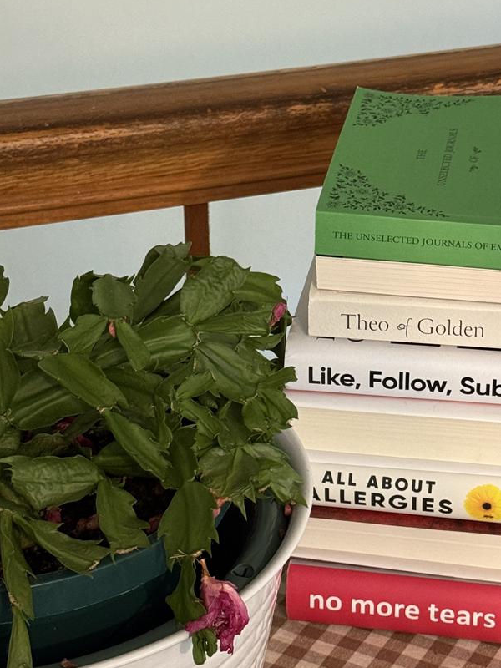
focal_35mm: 96
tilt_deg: -29.3
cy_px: 403
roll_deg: -1.8
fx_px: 1853
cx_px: 392
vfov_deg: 20.4
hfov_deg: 15.3
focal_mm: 6.76
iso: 250
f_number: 1.78
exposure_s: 1/60
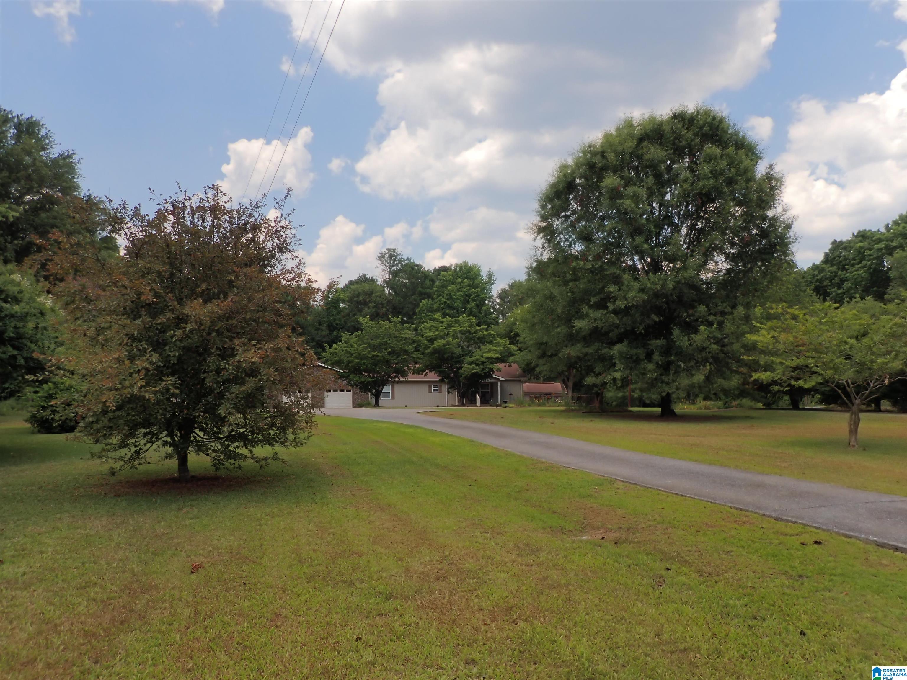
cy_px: 340
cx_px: 454
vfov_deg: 54.9
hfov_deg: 69.4
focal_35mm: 25
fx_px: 655
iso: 100
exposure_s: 1/640
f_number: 2.8
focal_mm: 4.5
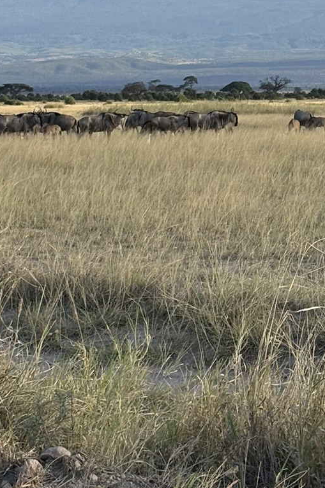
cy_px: 79
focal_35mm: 145
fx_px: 1964
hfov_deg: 9.5
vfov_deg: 14.1
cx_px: 197
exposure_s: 1/1626
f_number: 1.6
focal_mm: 5.96
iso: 40
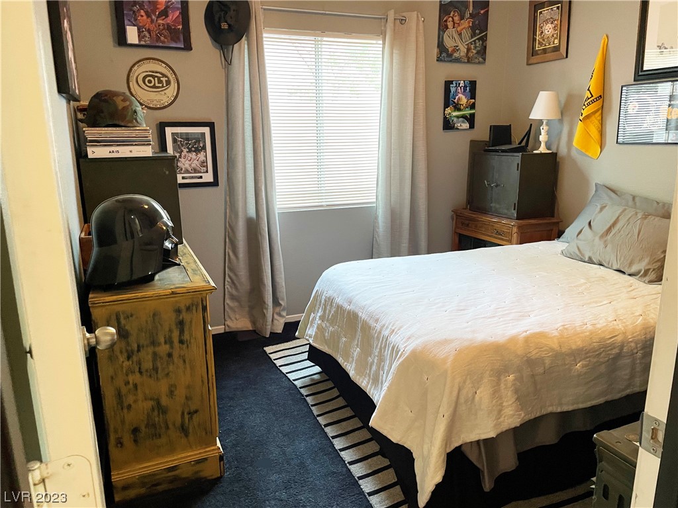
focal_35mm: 26
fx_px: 509
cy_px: 254
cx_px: 339
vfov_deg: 53.1
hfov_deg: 67.3
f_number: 1.6
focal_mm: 4.2
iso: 320
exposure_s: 1/60
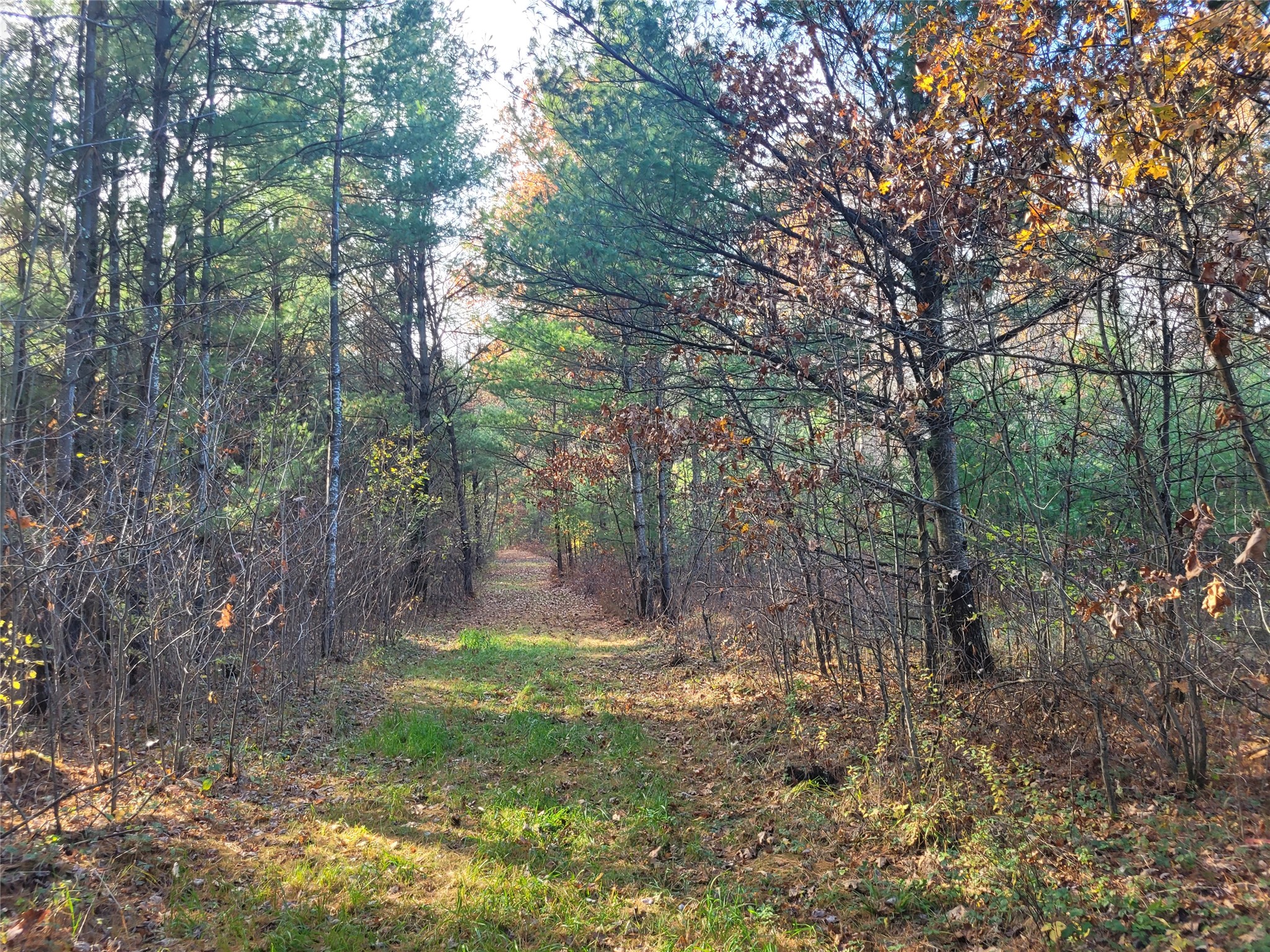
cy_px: 476
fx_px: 954
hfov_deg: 67.3
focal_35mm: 26
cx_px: 635
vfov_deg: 53.1
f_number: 1.8
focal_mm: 5.4
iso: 64
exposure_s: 1/100
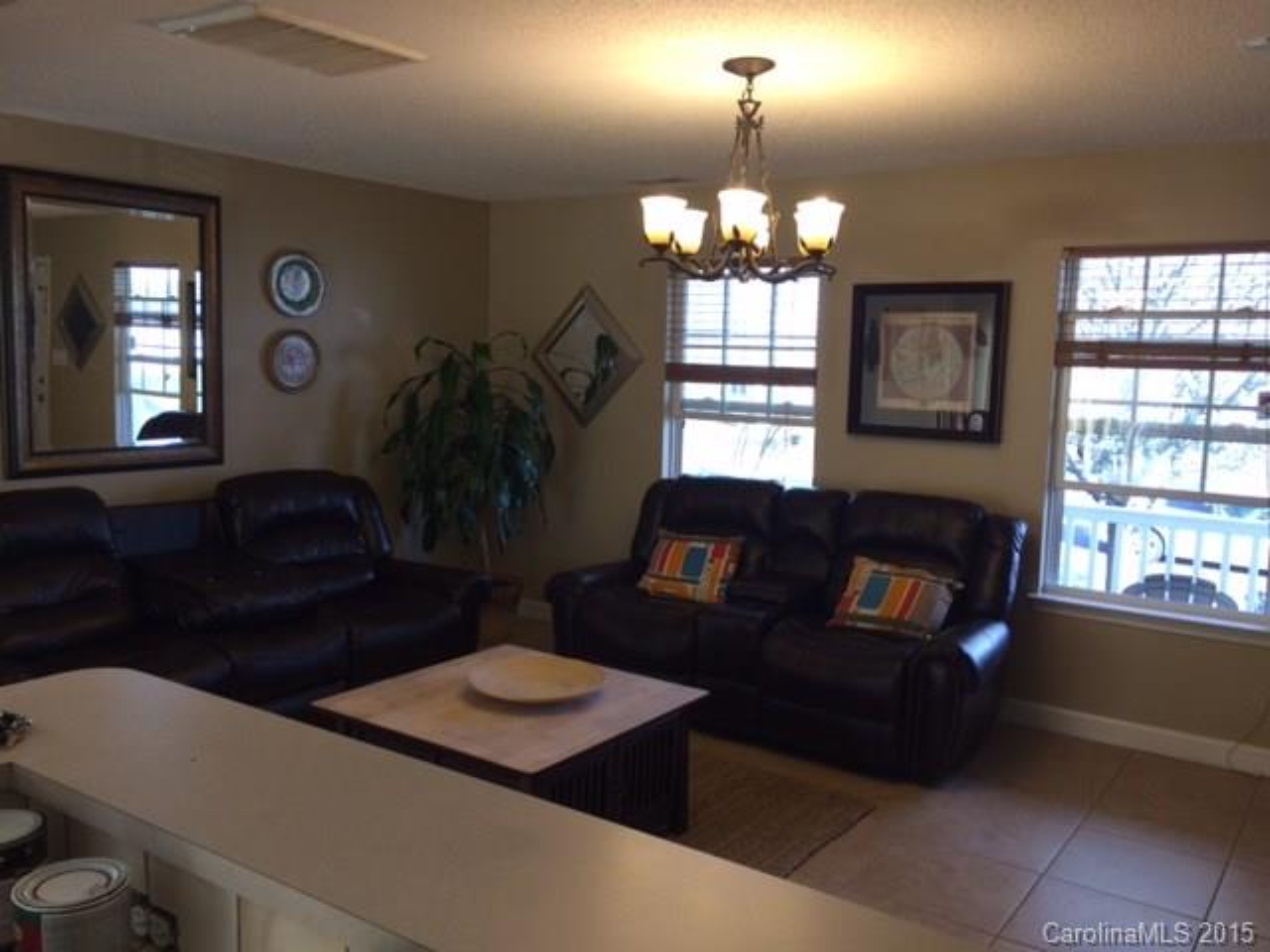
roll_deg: -1.7
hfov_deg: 61.7
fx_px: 1064
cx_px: 635
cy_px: 476
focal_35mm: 29
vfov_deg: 48.2
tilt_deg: -6.1
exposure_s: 1/60
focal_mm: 4.15
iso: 40
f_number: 2.2
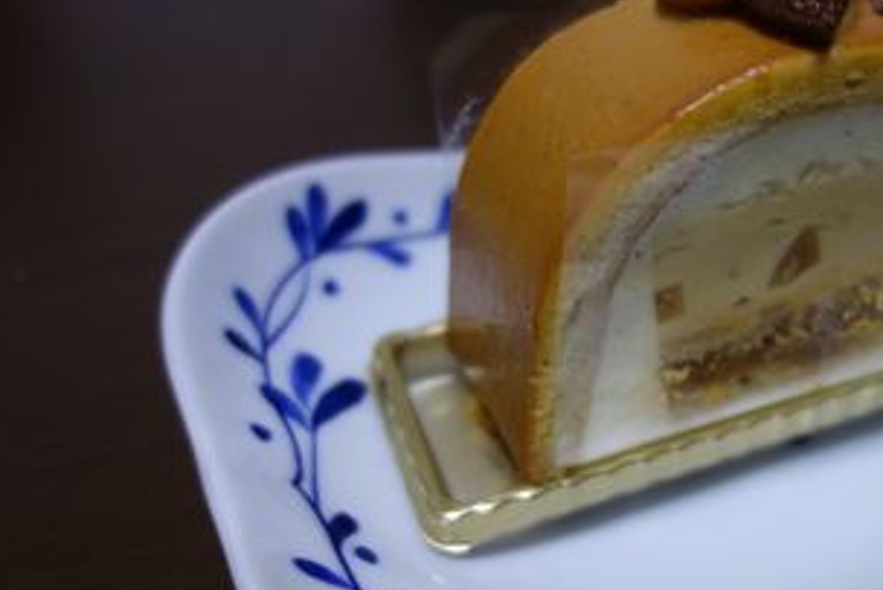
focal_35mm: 46
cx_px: 712
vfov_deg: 29.2
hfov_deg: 40.9
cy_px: 347
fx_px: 1129
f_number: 1.8
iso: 250
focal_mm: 10.4
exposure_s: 1/30
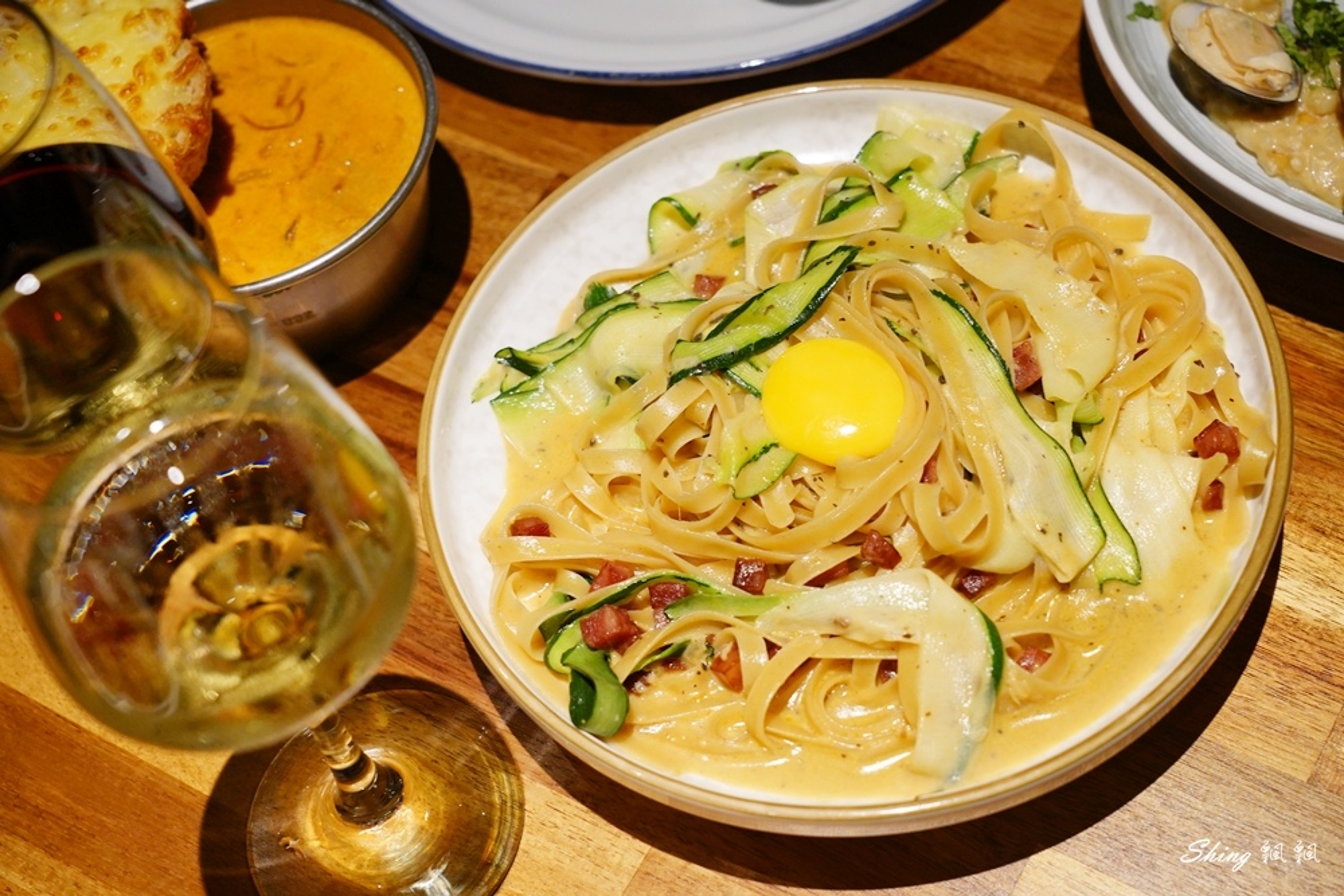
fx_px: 2053
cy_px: 448
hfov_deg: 36.2
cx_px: 672
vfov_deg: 24.6
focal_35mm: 55
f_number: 5.6
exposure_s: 1/60
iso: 1600
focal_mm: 55
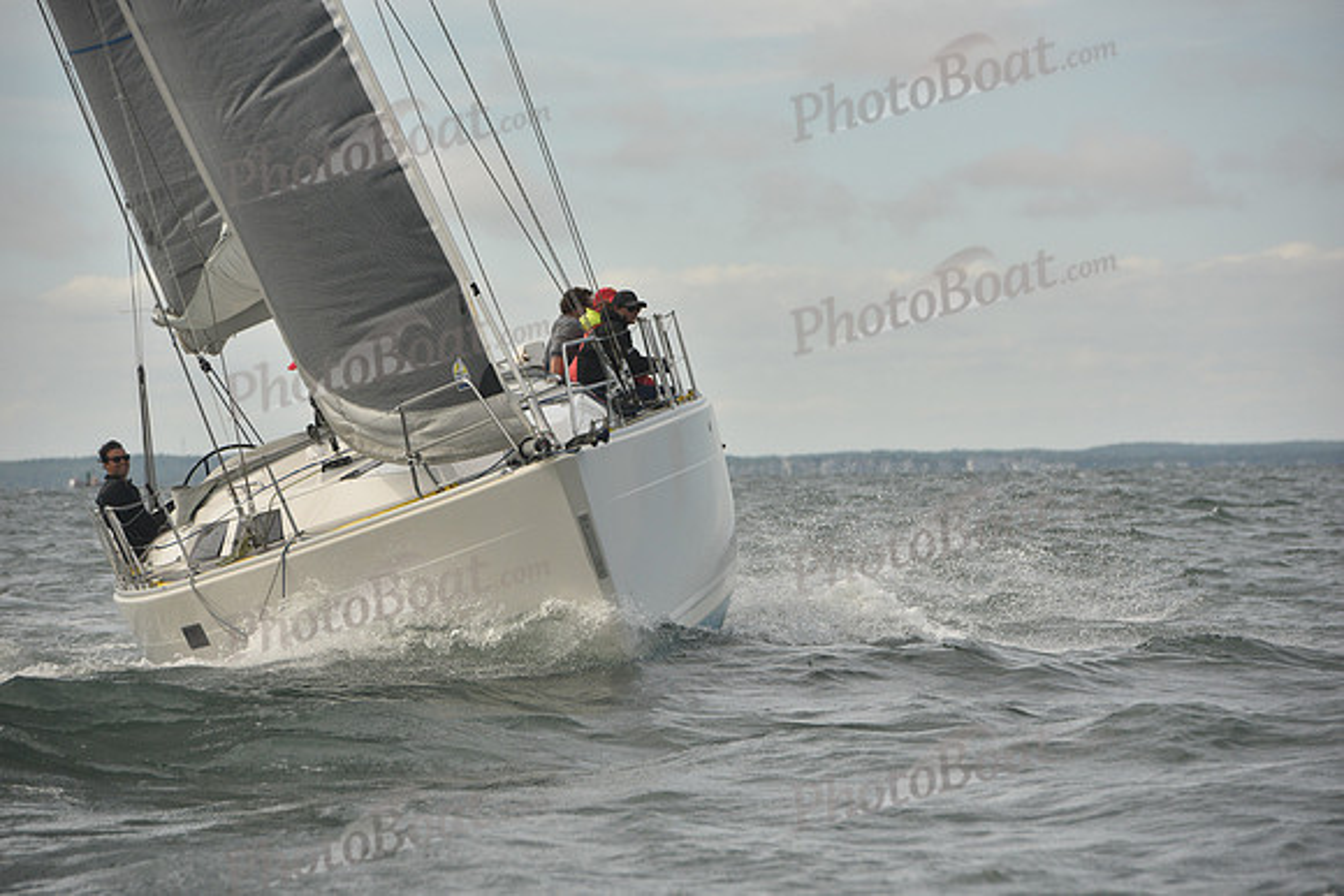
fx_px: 7468
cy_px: 448
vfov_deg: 6.9
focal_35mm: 200
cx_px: 672
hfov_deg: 10.3
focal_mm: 200
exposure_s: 1/1000
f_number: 7.1
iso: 400
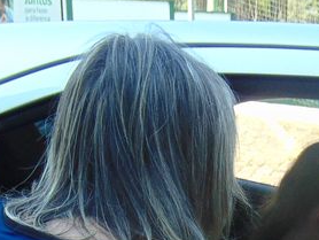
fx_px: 849
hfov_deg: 21.2
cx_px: 225
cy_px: 327
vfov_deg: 15.2
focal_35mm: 92
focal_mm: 4.5
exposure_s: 1/160
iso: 80
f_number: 3
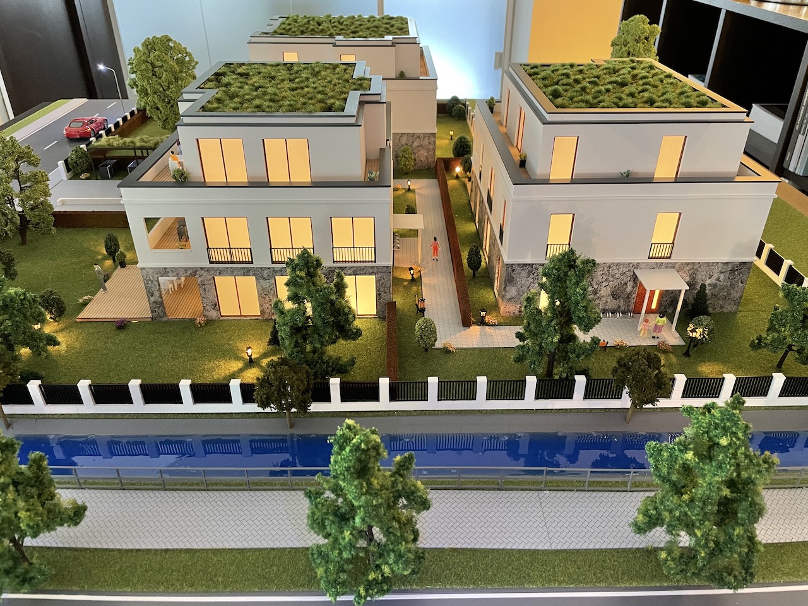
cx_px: 404
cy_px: 303
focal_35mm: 26
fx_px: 607
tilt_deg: -30.5
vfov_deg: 53.1
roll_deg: +1.1
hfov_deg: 67.3
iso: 400
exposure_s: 1/50
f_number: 1.6
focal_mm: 4.2
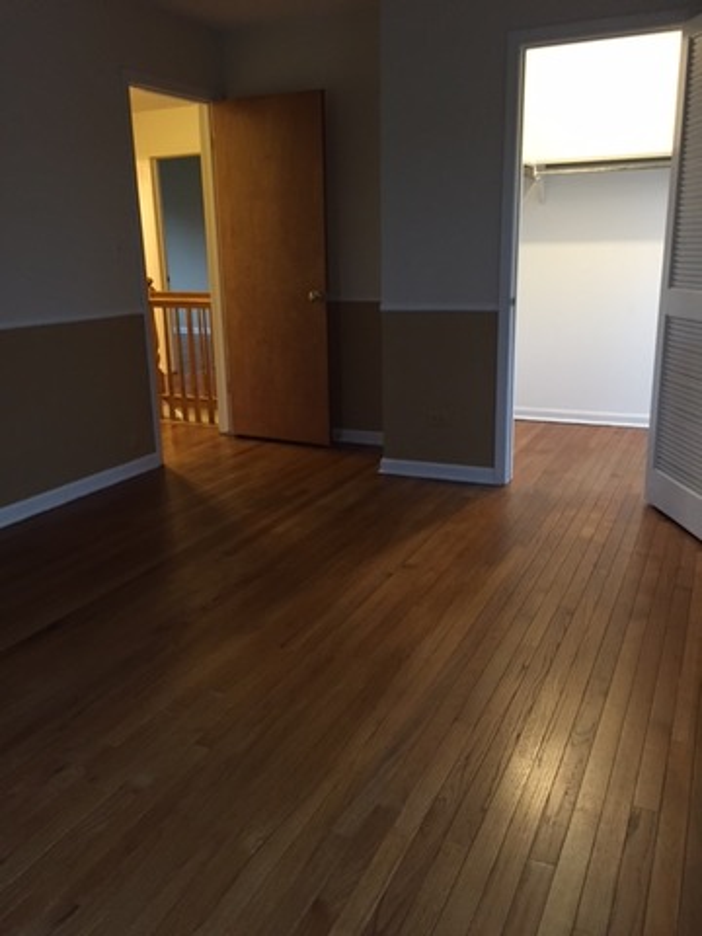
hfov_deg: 48.2
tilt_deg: -15.0
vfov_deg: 61.7
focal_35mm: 29
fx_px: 784
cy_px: 468
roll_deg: +1.4
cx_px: 351
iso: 250
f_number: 2.2
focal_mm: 4.15
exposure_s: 1/17
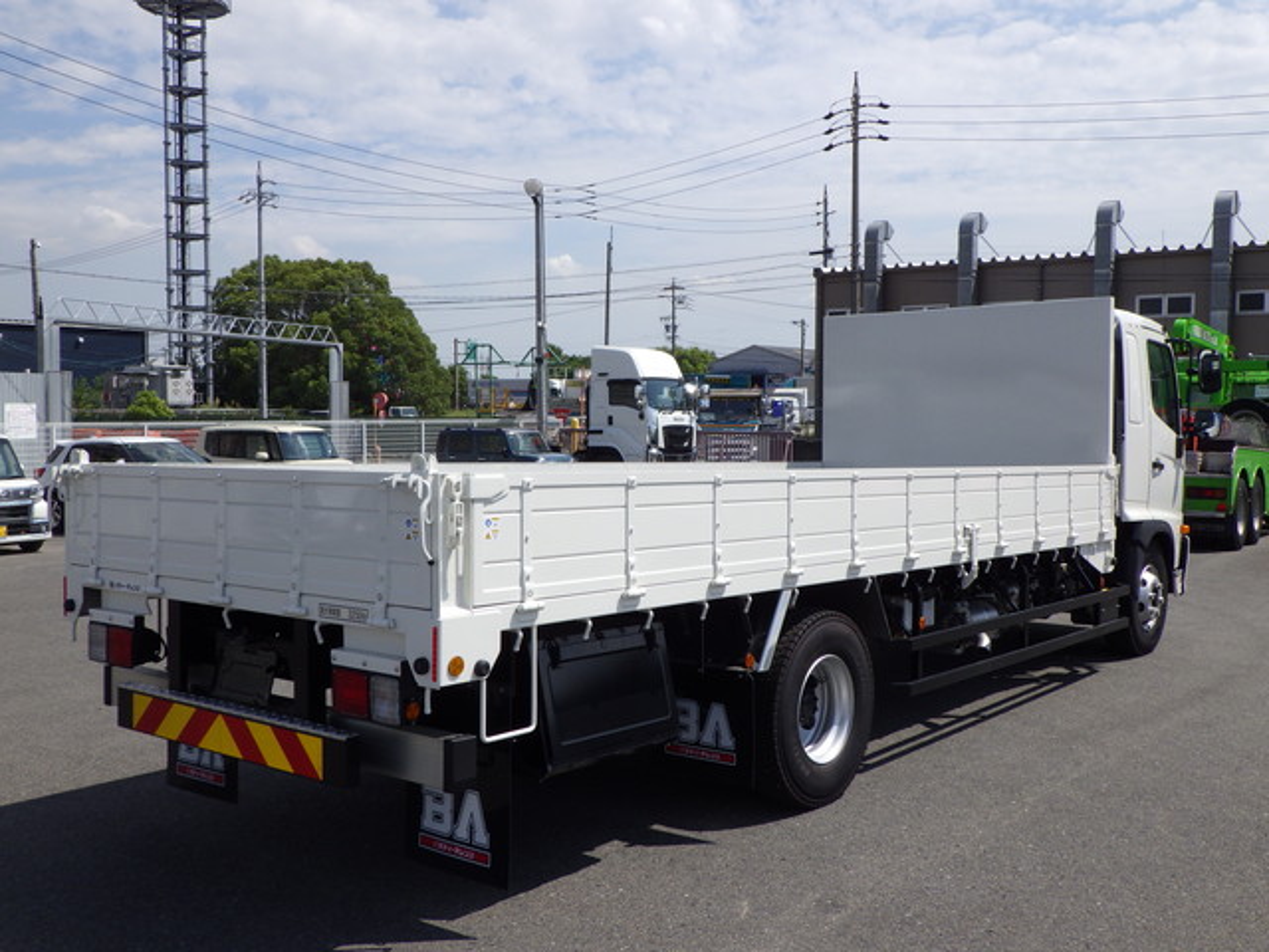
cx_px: 634
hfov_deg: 54.0
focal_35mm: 34
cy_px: 476
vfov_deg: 41.8
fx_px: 1246
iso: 125
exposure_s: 1/1000
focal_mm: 6.1
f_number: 4.6
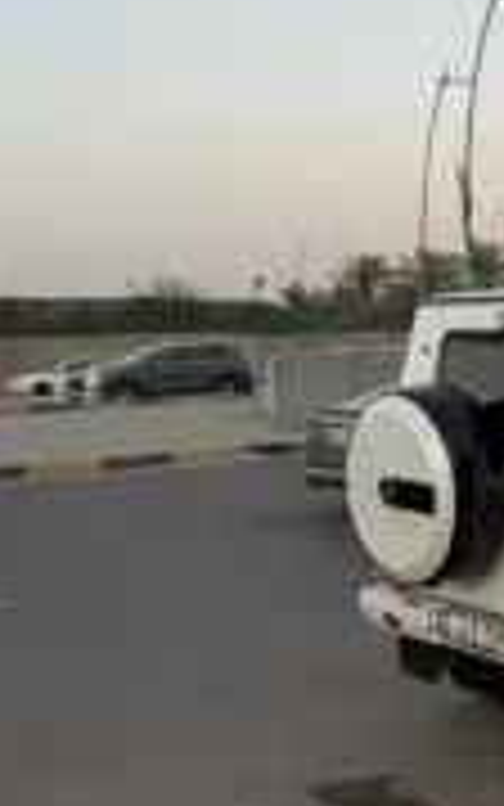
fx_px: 1252
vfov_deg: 35.7
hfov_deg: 20.7
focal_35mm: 57
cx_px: 657
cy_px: 396
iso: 80
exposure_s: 1/121
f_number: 1.78
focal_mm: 6.76
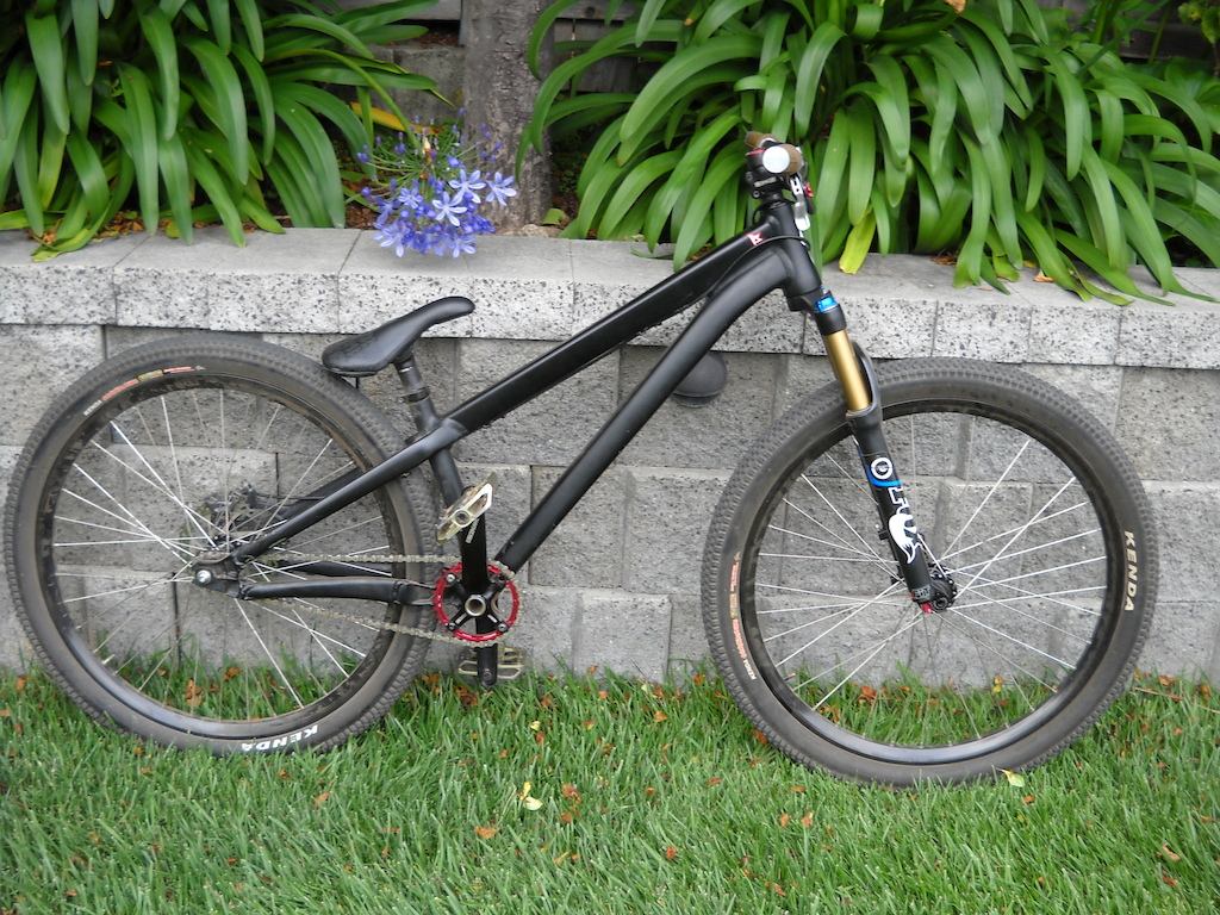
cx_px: 610
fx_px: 1445
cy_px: 458
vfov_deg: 35.1
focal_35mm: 41
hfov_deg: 45.8
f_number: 3.1
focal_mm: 6.72
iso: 95
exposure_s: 1/60
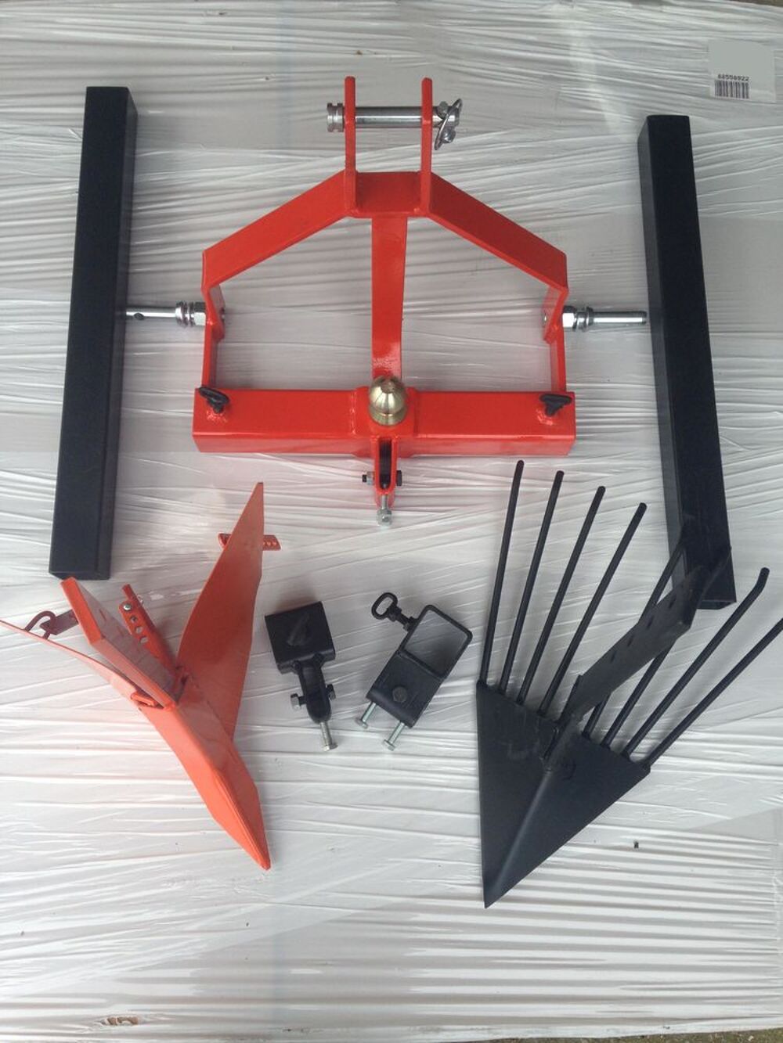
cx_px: 392
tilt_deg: -71.4
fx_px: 995
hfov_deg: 43.0
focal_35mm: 33
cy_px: 522
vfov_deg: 55.3
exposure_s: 1/127
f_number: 2.4
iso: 50
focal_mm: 4.12
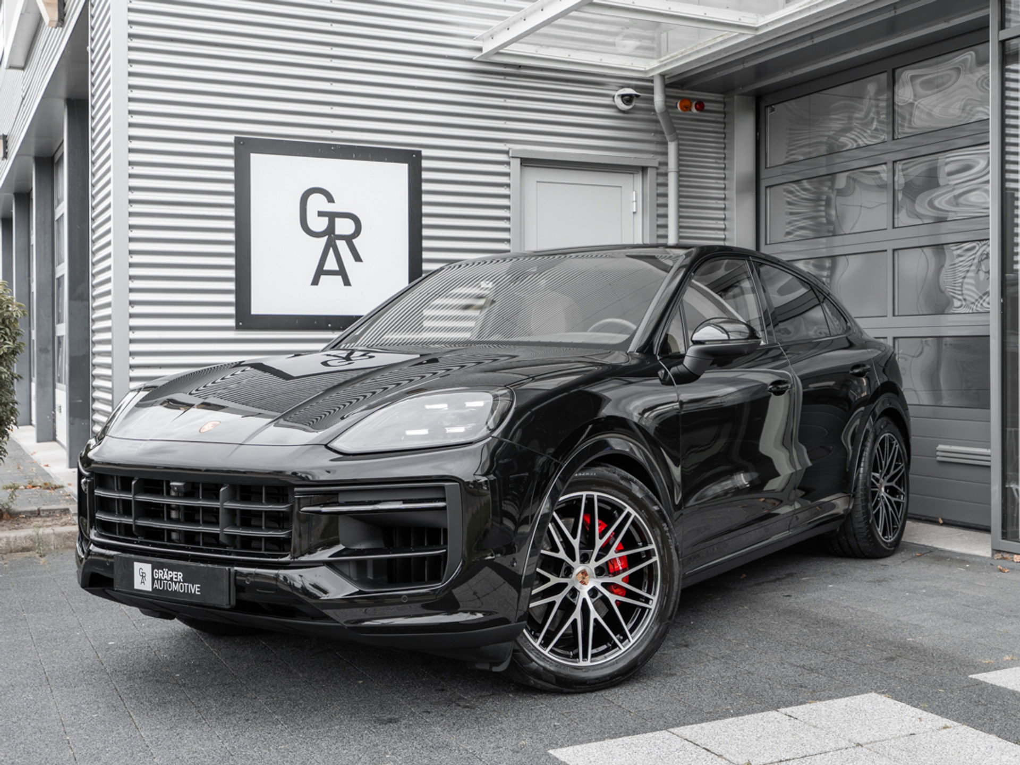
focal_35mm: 42
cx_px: 560
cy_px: 361
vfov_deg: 34.0
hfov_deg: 44.3
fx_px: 1252
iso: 160
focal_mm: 35
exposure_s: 1/160
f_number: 4.5
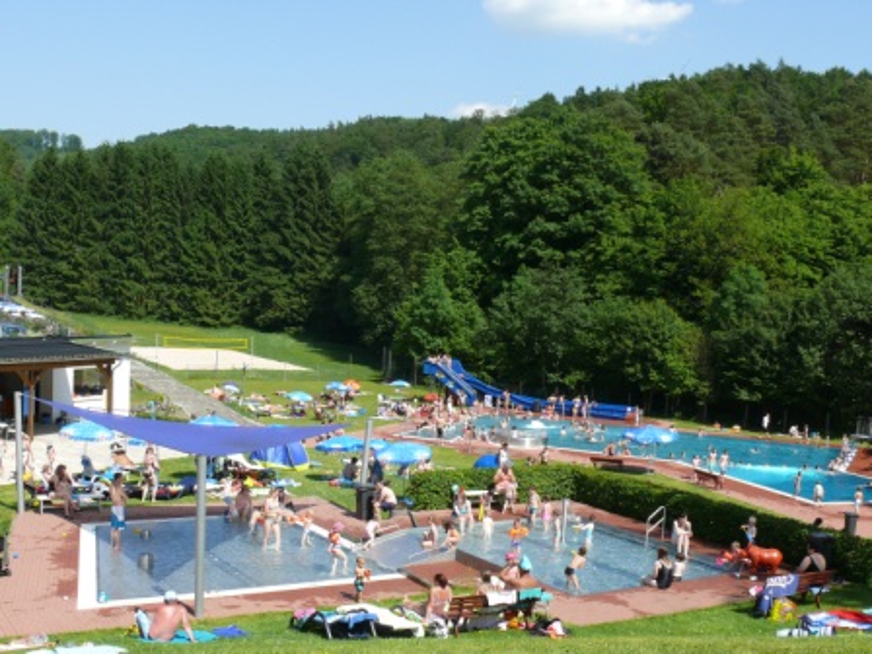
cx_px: 436
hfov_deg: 52.6
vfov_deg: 40.7
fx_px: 882
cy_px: 327
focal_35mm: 35
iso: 100
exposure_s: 1/400
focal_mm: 7.4
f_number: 5.6
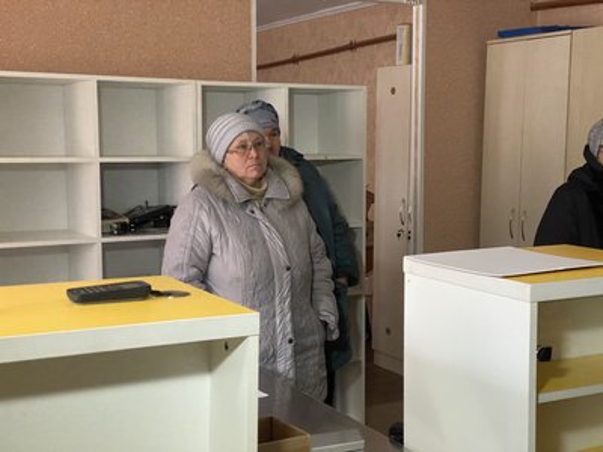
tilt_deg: -4.5
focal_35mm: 52
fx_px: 906
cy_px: 226
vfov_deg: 28.0
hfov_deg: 36.8
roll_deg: -0.2
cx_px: 302
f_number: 2
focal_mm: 6
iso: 1000
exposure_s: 1/30
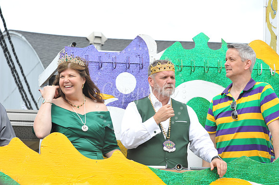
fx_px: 1046
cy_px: 92
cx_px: 140
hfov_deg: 15.2
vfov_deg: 10.1
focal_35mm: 135
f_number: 10
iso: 200
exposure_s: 1/100
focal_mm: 135
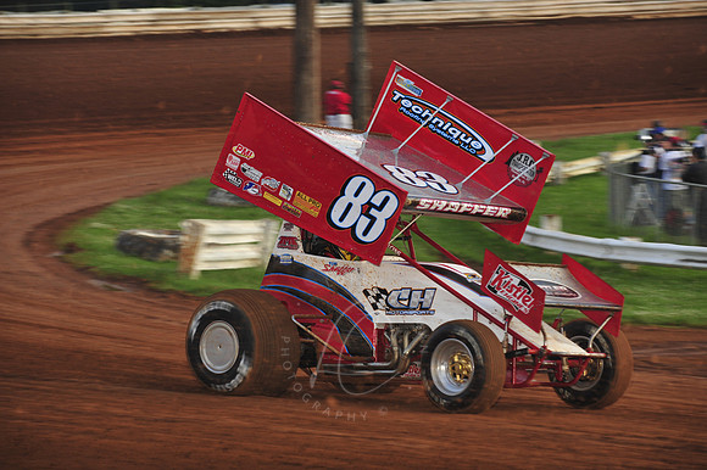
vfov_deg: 7.4
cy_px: 235
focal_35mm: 185
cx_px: 354
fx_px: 3631
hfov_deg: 11.1
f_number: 7.1
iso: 500
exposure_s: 1/320
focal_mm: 185
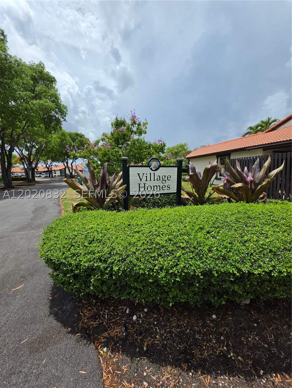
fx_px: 146
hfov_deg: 89.9
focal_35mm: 13
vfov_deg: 106.2
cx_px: 146
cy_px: 194
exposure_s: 1/2797
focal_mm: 2.2
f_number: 1.9
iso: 32
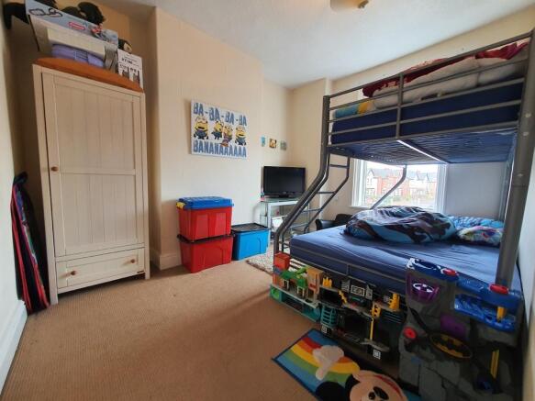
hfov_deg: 106.2
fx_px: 201
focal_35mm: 13
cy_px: 200
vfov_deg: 89.9
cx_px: 268
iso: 80
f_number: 2.2
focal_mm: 1.8
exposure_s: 1/50
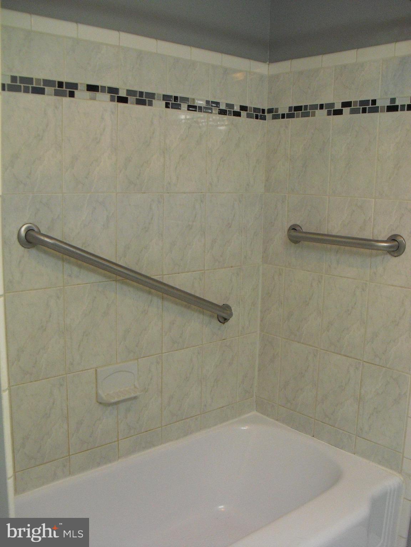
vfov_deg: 51.4
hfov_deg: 39.7
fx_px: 570
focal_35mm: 36
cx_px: 206
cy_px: 274
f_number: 3.1
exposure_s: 1/80
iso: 400
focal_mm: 6.3
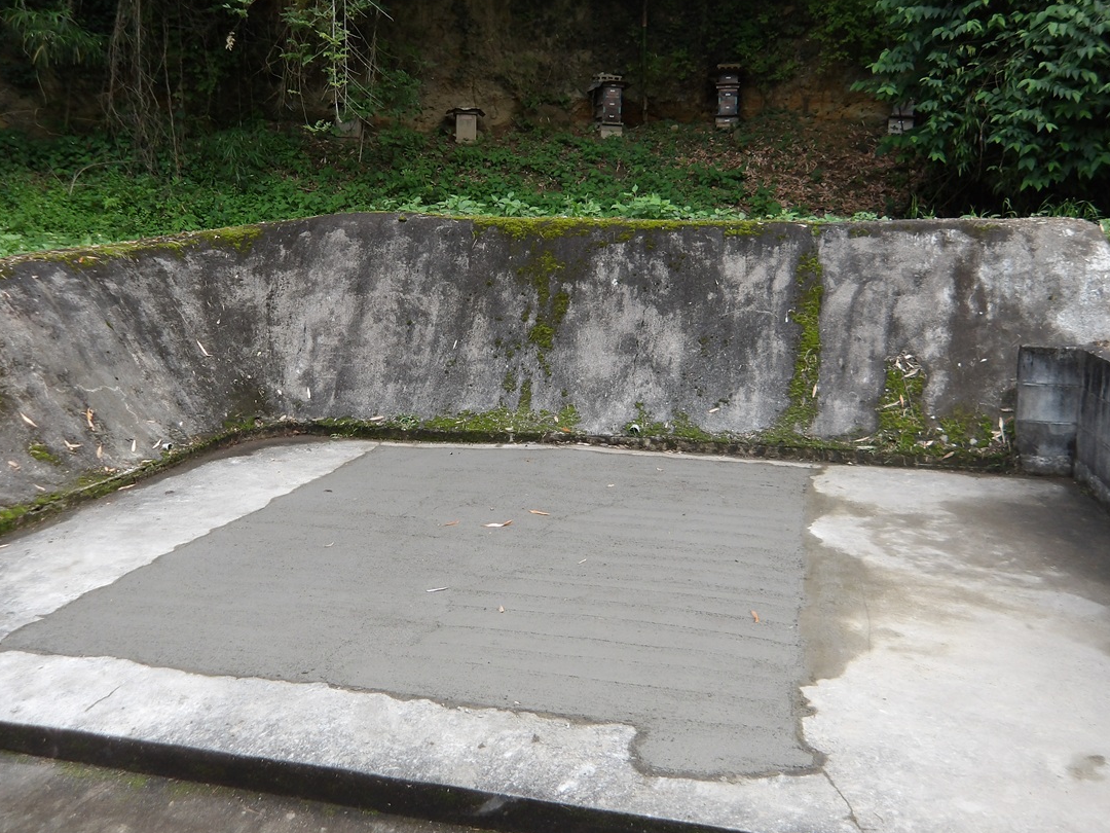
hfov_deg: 59.9
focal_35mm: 30
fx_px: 962
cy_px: 386
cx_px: 529
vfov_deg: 46.8
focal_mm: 4.9
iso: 100
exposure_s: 1/235
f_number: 3
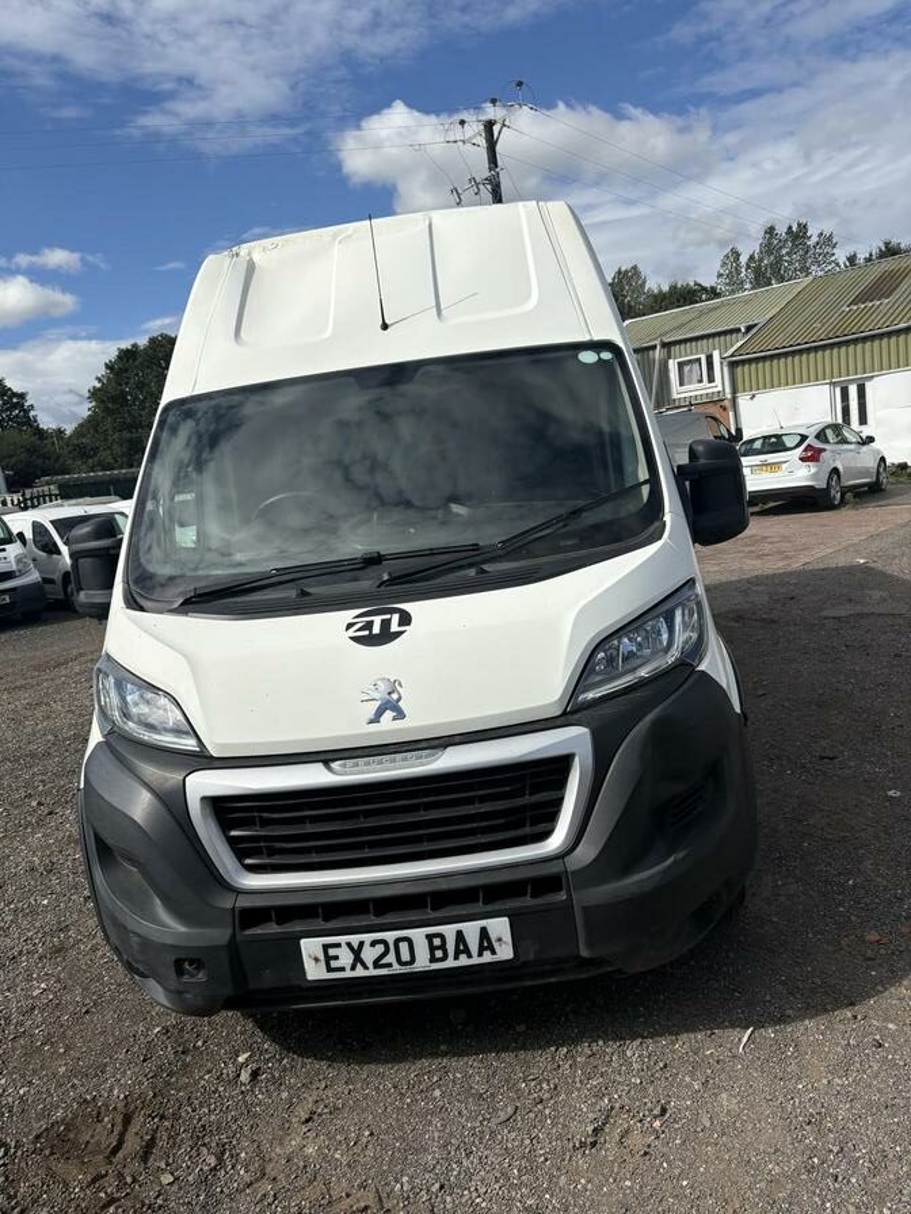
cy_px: 607
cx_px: 456
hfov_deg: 53.1
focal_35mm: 26
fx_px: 912
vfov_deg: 67.3
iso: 50
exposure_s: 1/6329
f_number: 1.6
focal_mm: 5.96
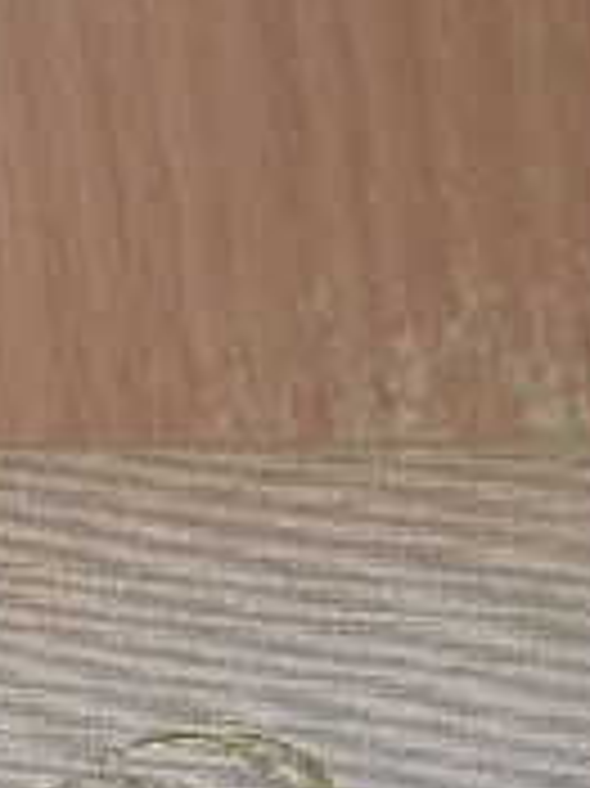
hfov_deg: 4.5
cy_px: 826
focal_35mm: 331
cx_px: -90
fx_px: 7531
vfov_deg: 6.0
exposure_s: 1/41.3
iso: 100
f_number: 3.5
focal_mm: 21.3
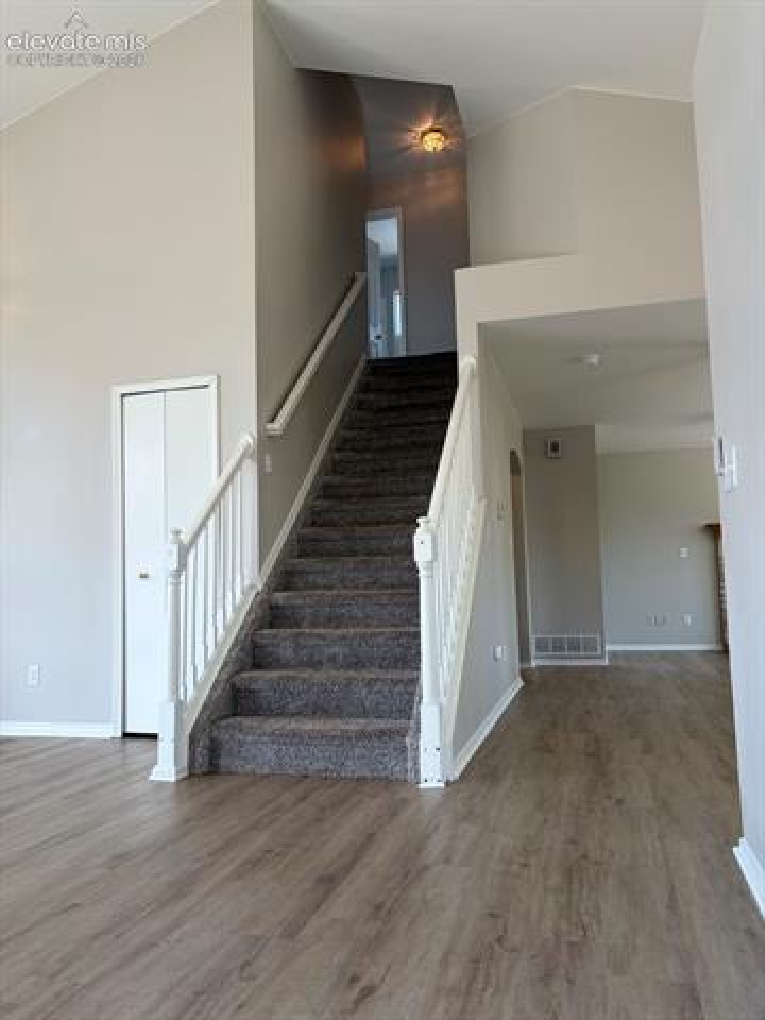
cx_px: 382
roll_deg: +1.5
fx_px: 766
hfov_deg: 53.1
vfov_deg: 67.3
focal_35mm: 26
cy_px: 510
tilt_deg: +6.2
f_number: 1.6
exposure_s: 1/120
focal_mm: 5.96
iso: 64
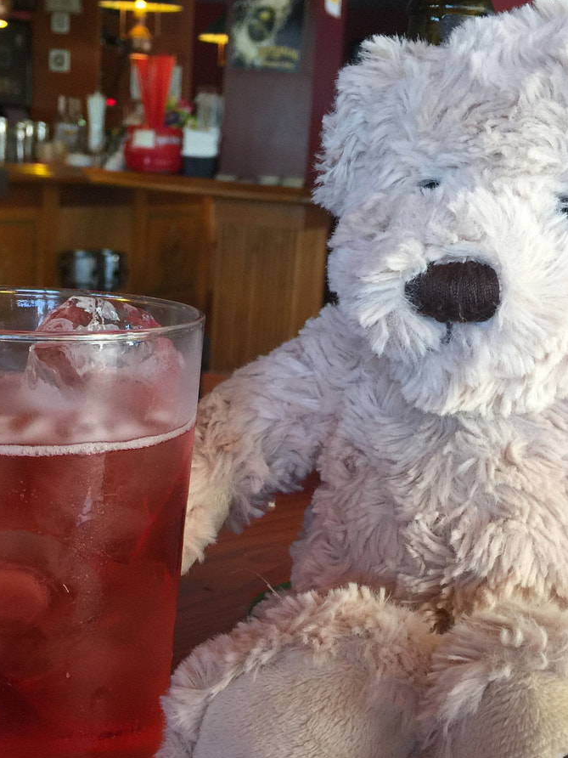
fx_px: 1138
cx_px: 297
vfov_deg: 36.2
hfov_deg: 28.0
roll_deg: -3.9
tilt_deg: -16.3
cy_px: 542
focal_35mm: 52
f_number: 2.2
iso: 40
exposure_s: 1/33
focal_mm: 4.15
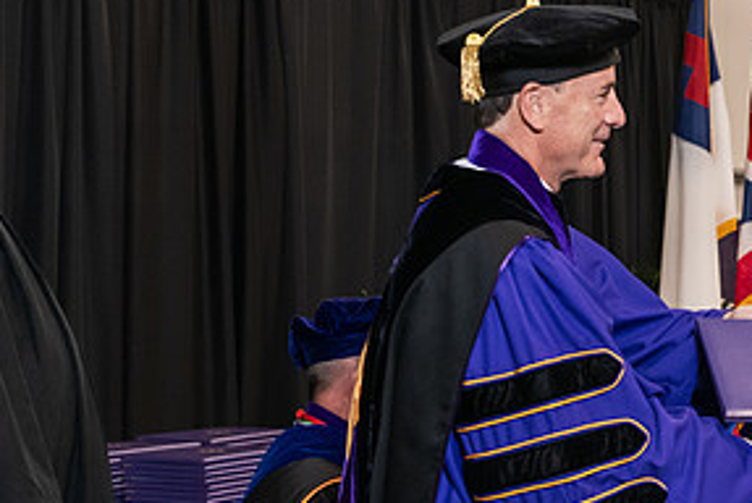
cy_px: 258
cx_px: 755
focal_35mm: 113
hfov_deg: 17.6
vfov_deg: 12.2
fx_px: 2363
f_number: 5
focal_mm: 56
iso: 2000
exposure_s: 1/125
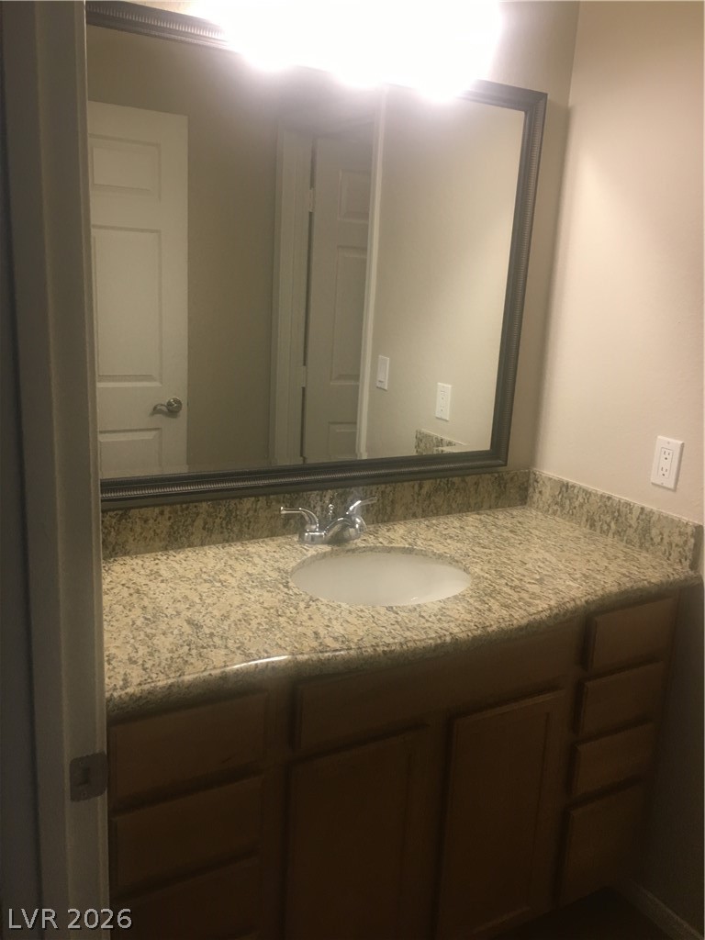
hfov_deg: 48.2
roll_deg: -1.5
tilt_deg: -11.1
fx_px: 787
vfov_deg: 61.7
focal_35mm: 29
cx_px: 352
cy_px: 470
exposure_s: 1/30
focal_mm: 4.15
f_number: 2.2
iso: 40
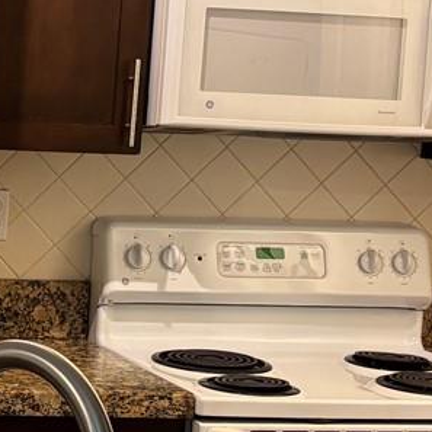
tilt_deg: -6.1
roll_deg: -2.2
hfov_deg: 13.3
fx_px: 1751
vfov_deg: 14.1
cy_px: 240
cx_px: -204
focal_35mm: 124
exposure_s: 1/60
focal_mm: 5.96
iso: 160
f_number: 1.6
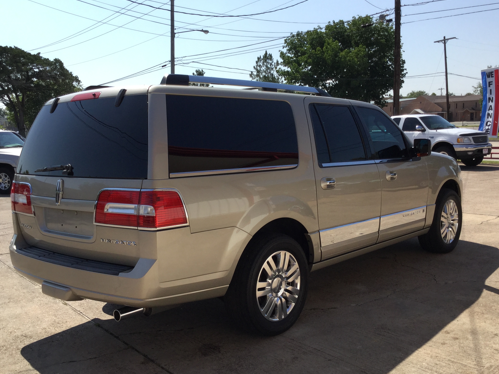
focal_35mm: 37
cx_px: 247
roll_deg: +0.8
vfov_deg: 38.6
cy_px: 209
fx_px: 533
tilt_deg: -10.0
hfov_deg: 50.1
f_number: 2.4
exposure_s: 1/1116
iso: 25
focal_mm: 3.3
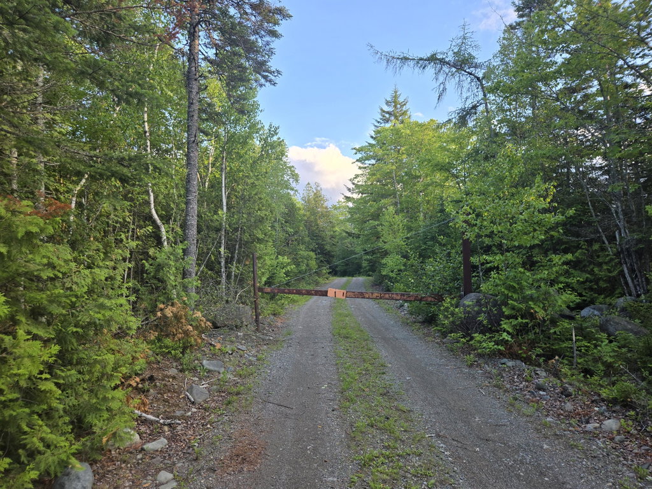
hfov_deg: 73.9
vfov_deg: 58.9
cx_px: 326
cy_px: 244
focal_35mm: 23
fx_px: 433
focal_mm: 5.4
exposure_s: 1/182
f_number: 1.8
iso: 25
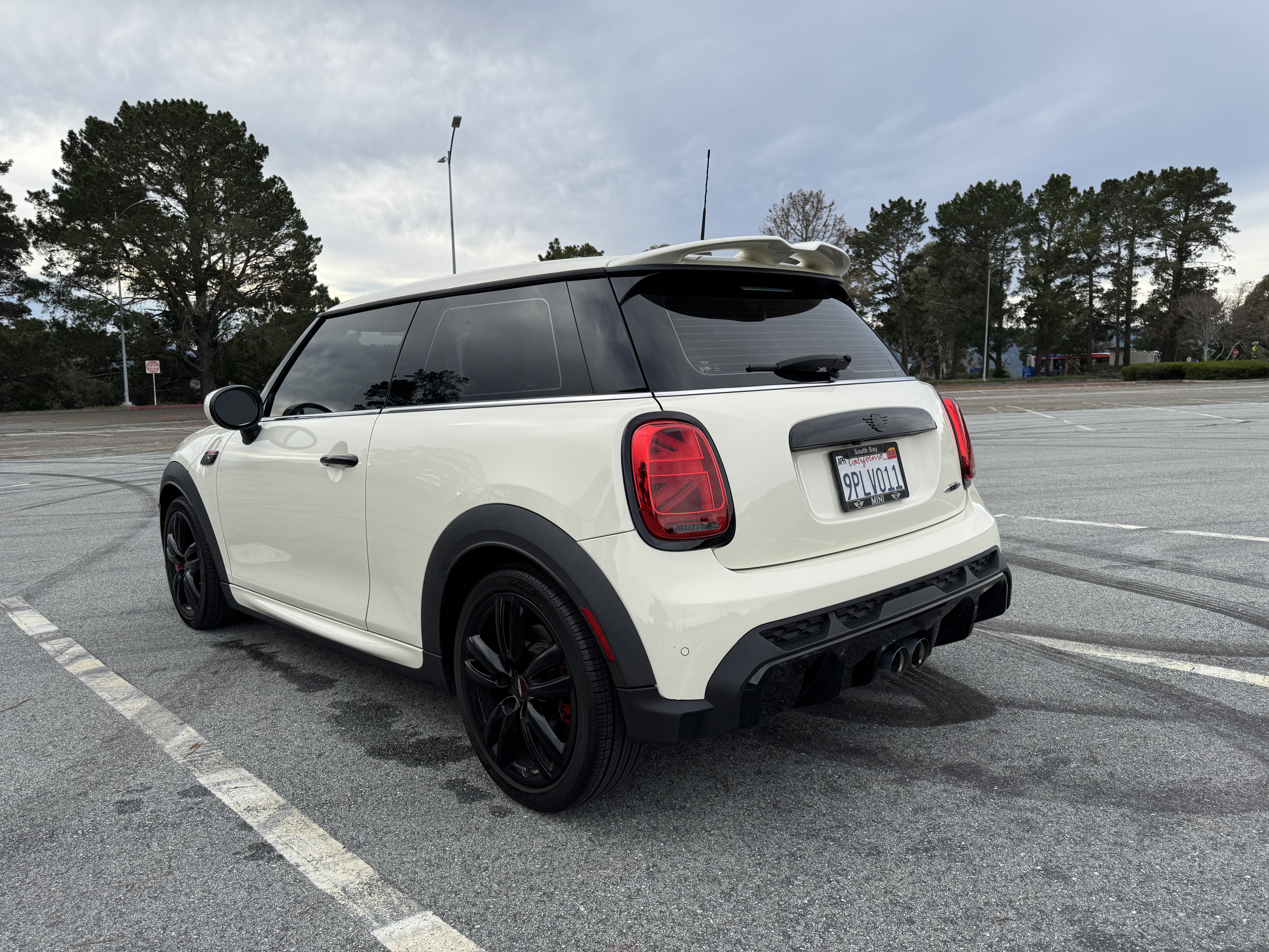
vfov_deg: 56.8
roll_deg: -0.2
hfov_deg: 71.6
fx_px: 880
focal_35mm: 24
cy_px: 476
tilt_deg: -6.4
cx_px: 634
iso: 80
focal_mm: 6.76
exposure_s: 1/2415
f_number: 1.78
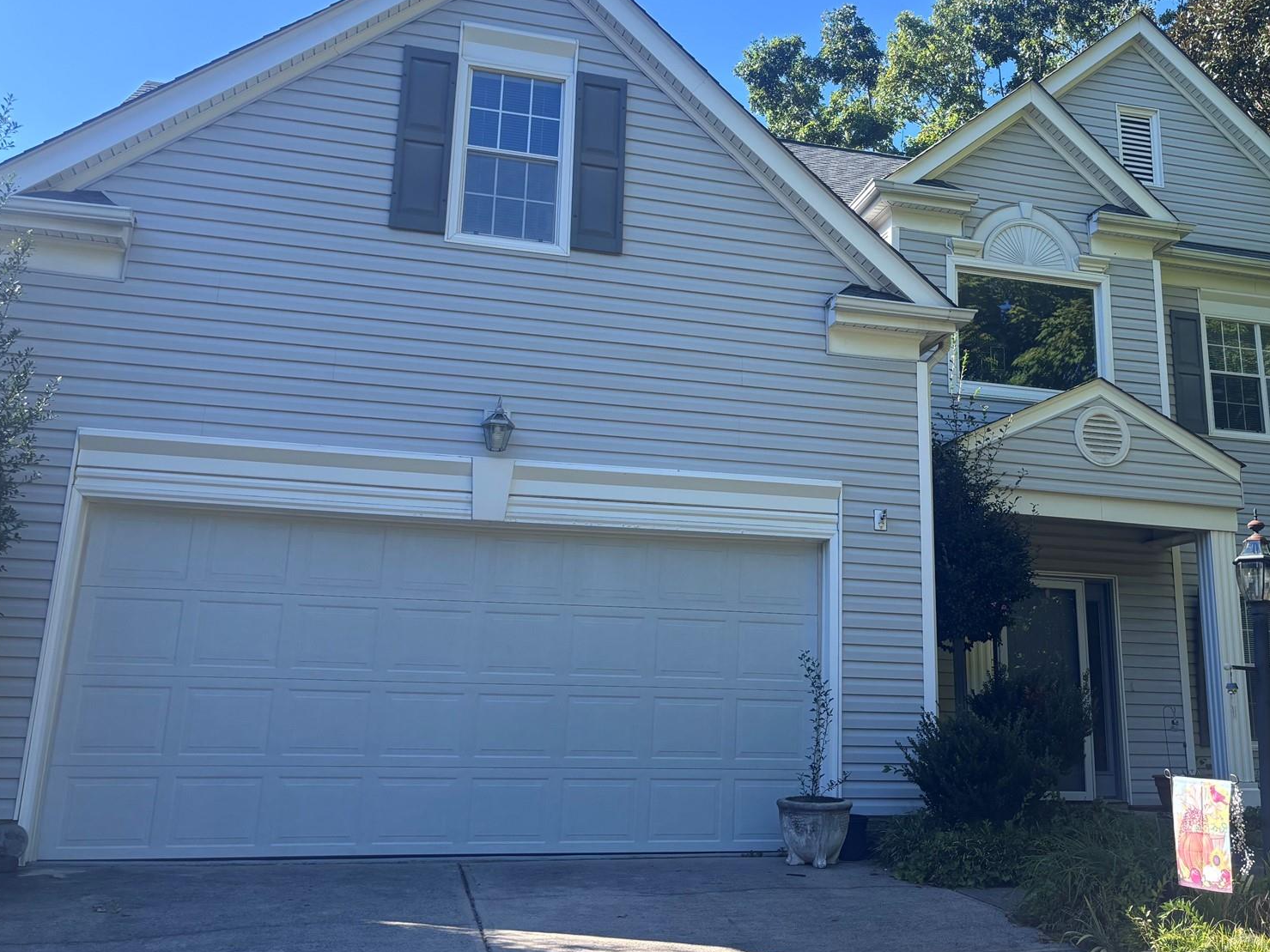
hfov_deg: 51.0
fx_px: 1321
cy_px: 379
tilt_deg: +15.9
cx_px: 763
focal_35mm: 36
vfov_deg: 39.5
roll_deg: -0.6
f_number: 1.6
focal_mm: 5.96
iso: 50
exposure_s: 1/1068
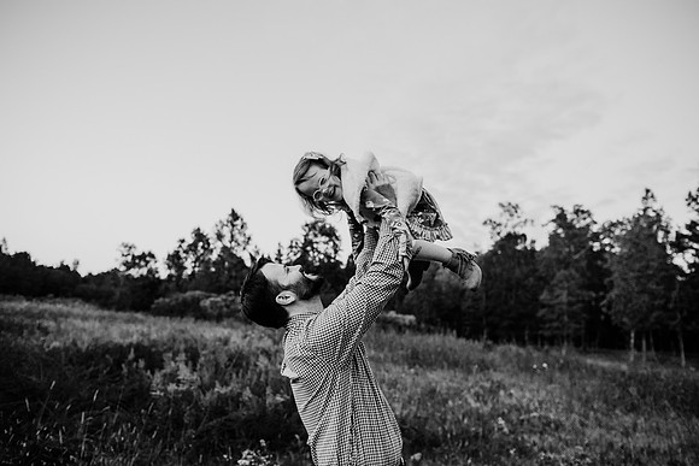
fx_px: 466
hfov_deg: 73.7
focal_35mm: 24
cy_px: 233
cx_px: 350
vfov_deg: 53.2
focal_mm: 24
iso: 500
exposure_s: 1/250
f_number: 2.8
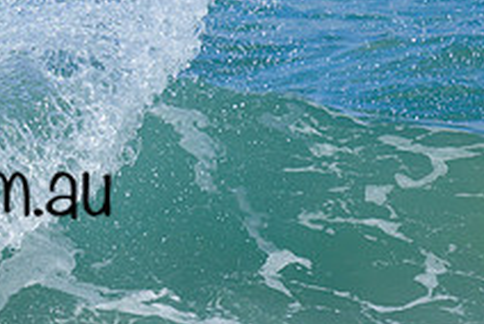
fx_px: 40402
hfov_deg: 0.7
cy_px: 20
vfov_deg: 0.5
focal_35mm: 3001
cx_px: -141
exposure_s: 1/2000
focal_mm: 800
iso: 320
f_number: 6.3
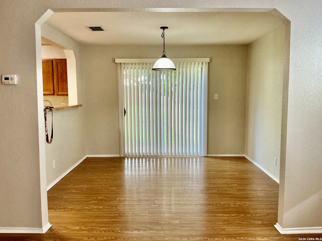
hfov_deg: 63.4
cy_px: 120
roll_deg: +0.4
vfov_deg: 49.7
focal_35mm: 28
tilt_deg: -6.3
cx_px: 161
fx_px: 260
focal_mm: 3
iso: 125
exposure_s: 1/60
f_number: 1.8
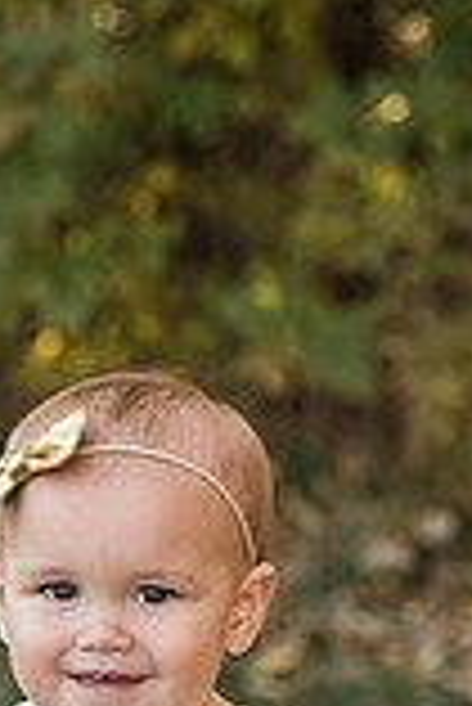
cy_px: 962
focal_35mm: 143
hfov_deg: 9.6
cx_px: 81
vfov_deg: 13.7
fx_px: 2806
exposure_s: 1/640
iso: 500
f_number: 3.5
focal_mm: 50
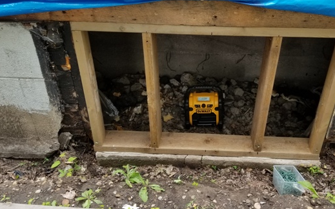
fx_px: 310
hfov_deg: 56.4
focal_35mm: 34
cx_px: 198
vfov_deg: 37.2
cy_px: 119
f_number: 1.7
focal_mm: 4.25
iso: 50
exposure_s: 1/138
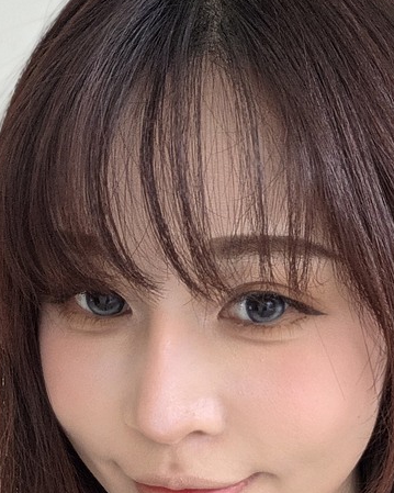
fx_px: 758
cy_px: 416
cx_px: 274
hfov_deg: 28.9
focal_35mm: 52
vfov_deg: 34.5
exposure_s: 1/120
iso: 400
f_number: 2.2
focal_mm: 2.7
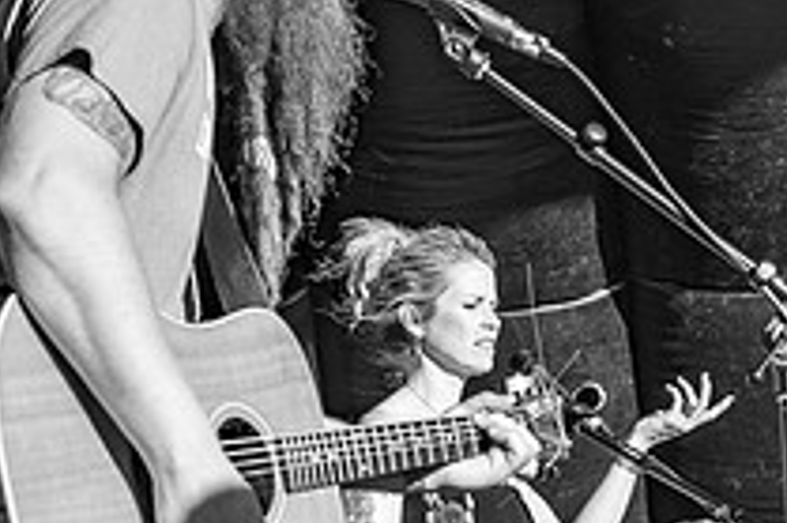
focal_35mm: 165
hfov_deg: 12.5
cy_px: 389
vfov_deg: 8.3
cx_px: 317
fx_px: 3604
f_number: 5.6
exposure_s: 1/400
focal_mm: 54
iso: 125
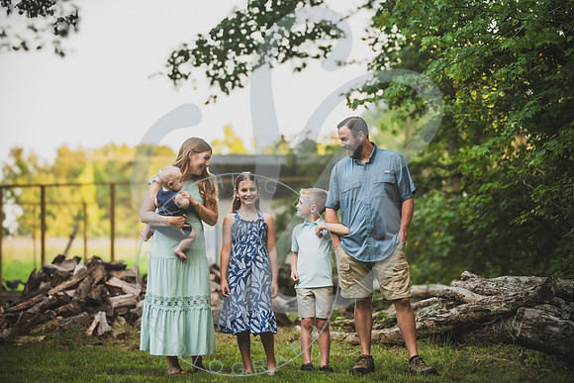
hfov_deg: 16.6
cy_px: 191
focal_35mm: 123
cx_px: 297
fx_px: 1968
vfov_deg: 11.1
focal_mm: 116
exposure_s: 1/250
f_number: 2.8
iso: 500
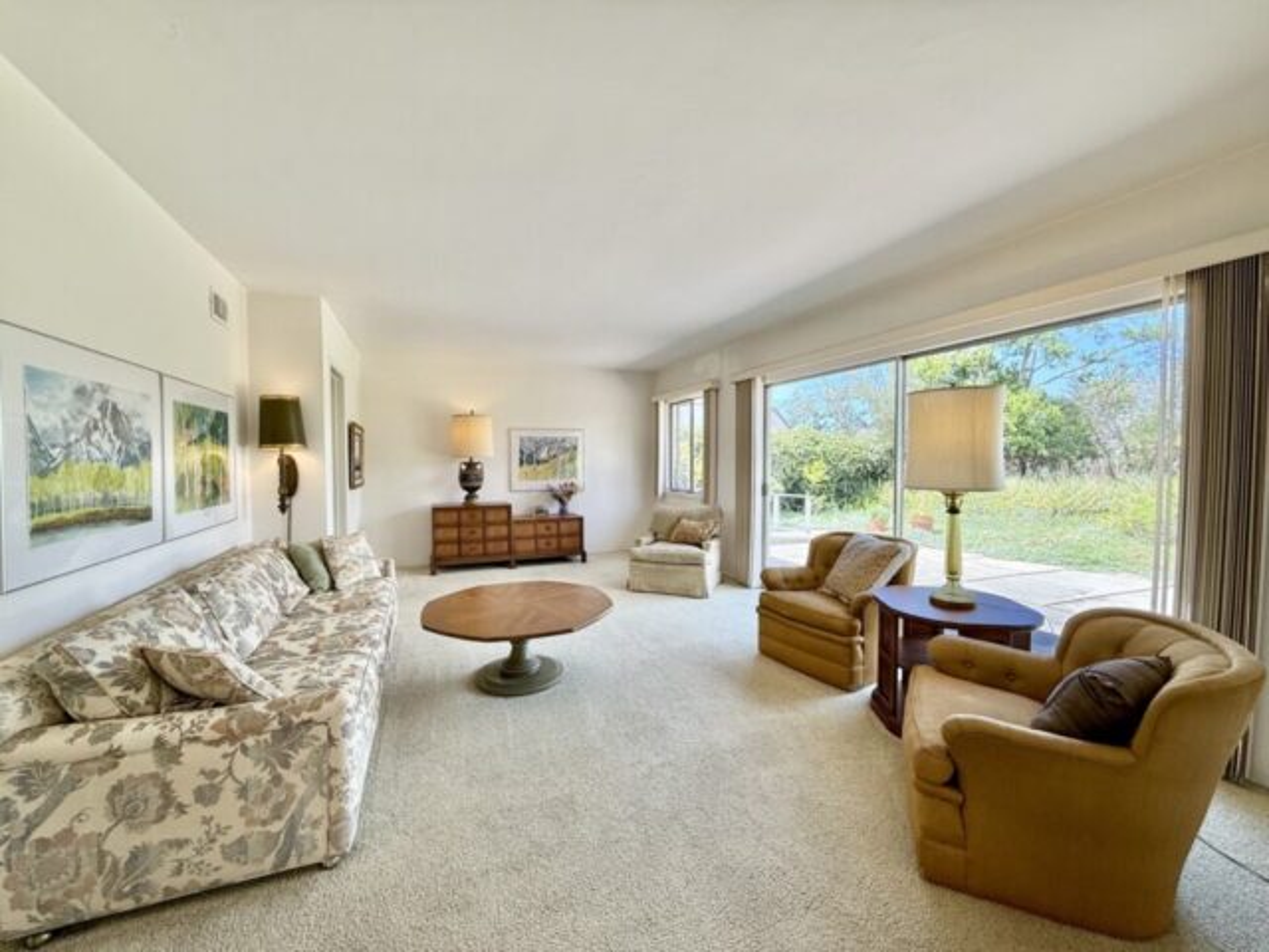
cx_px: 634
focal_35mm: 14
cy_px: 476
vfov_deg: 85.7
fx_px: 513
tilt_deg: -1.3
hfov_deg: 102.1
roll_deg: +0.0
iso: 64
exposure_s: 1/201
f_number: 2.2
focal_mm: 2.22
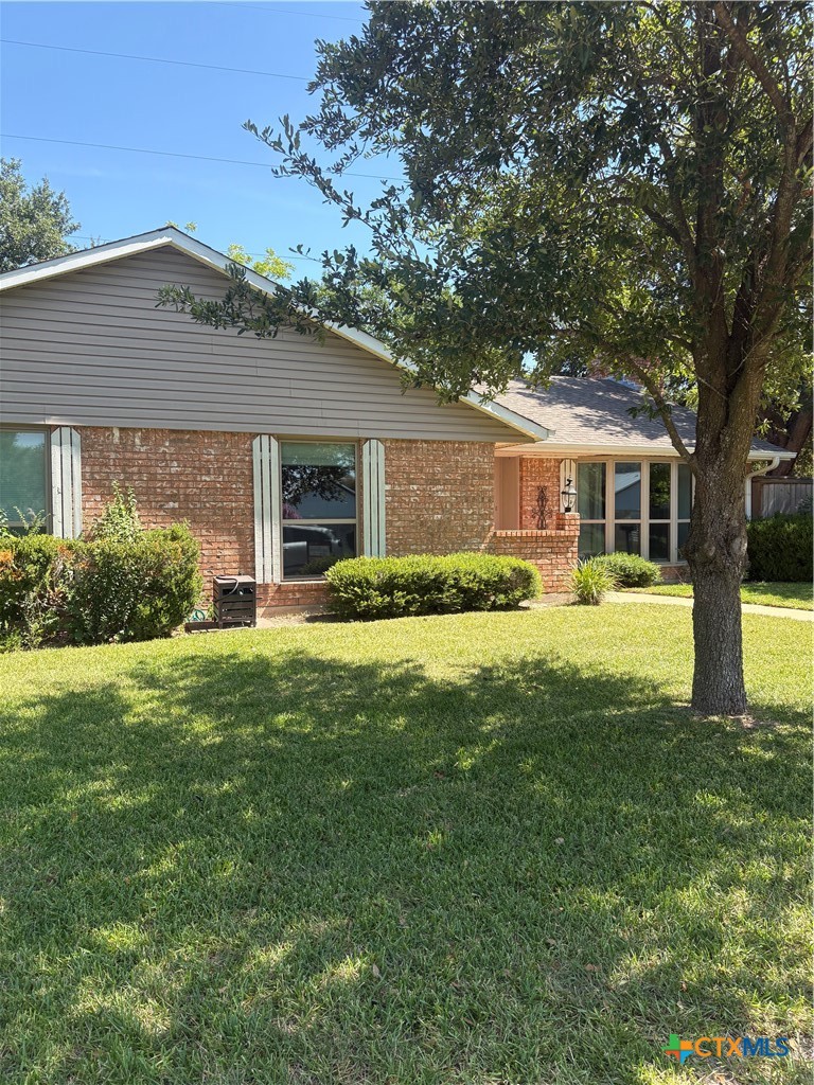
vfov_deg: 67.3
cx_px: 407
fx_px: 815
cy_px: 542
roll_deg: -0.2
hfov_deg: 53.1
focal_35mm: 26
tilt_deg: -1.9
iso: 50
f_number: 1.6
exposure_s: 1/791
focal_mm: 5.96
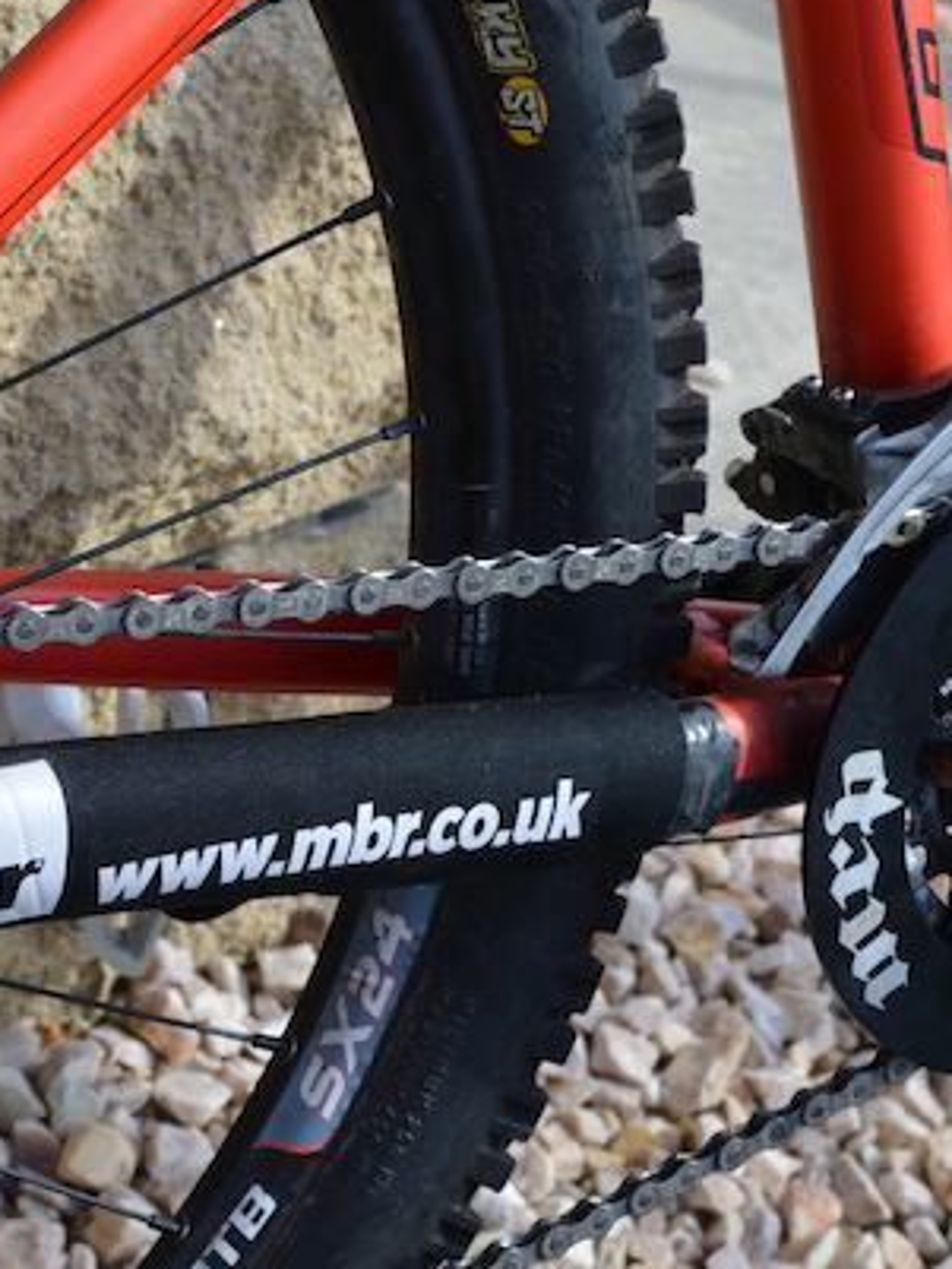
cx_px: 95
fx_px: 2969
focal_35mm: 81
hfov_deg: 17.9
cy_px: 828
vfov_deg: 24.0
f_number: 7.1
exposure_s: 1/200
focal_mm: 22
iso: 100
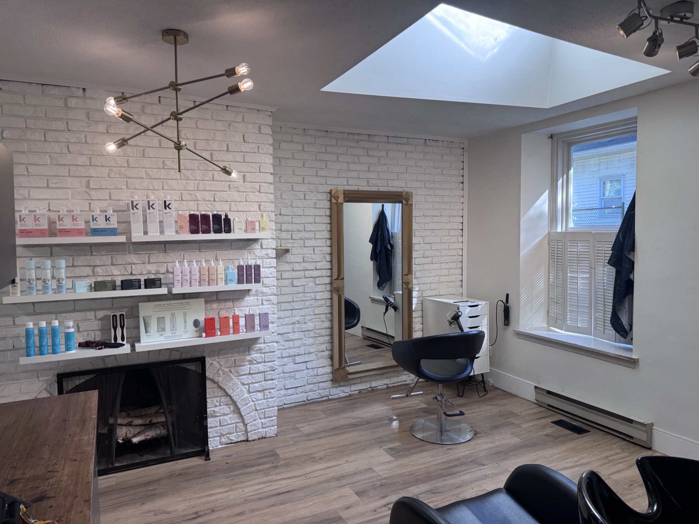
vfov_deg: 56.8
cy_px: 262
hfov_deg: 71.6
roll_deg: +1.3
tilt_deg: -3.0
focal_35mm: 24
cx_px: 350
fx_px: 485
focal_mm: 6.76
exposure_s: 1/120
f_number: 1.78
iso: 64
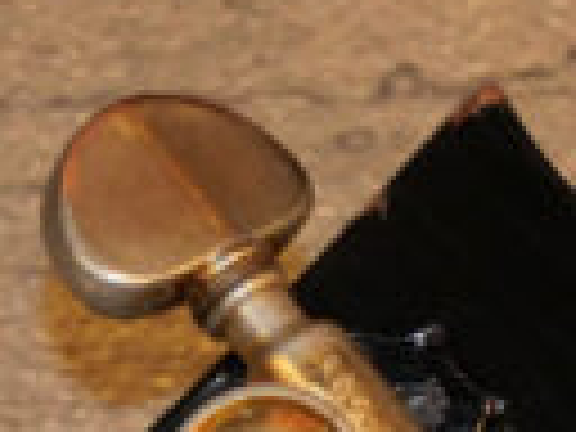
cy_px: 1246
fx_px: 6656
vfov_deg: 3.6
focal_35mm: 400
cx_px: 180
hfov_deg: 5.0
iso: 800
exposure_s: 1/50
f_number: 5.6
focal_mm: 32
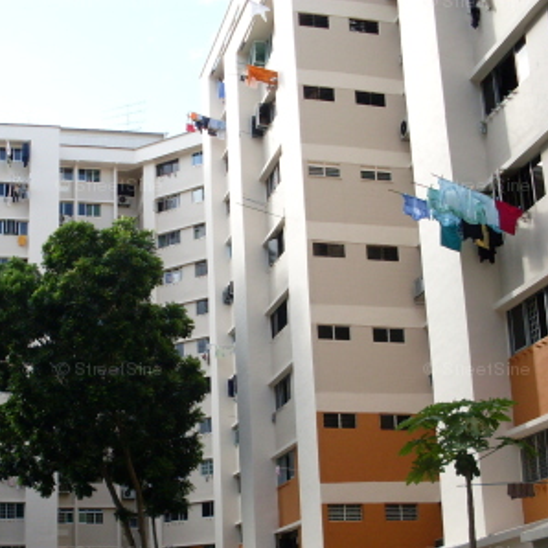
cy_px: 371
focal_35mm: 62
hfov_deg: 27.6
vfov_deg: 27.5
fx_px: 1110
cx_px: 193
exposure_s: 1/500
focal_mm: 6.3
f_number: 2.8
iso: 80
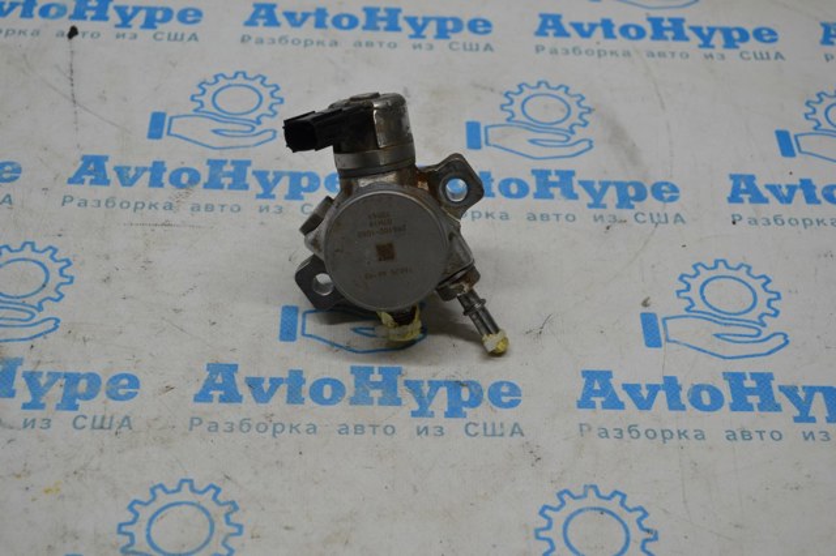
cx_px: 418
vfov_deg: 22.6
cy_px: 278
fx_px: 1393
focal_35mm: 60
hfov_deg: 33.4
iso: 400
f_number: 5.6
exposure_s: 1/125
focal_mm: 40
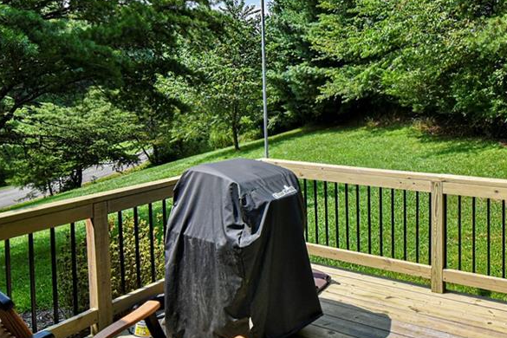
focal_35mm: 28
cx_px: 385
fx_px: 394
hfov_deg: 61.5
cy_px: 131
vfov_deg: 46.1
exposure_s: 1/1000
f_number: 16
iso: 1600
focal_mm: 16
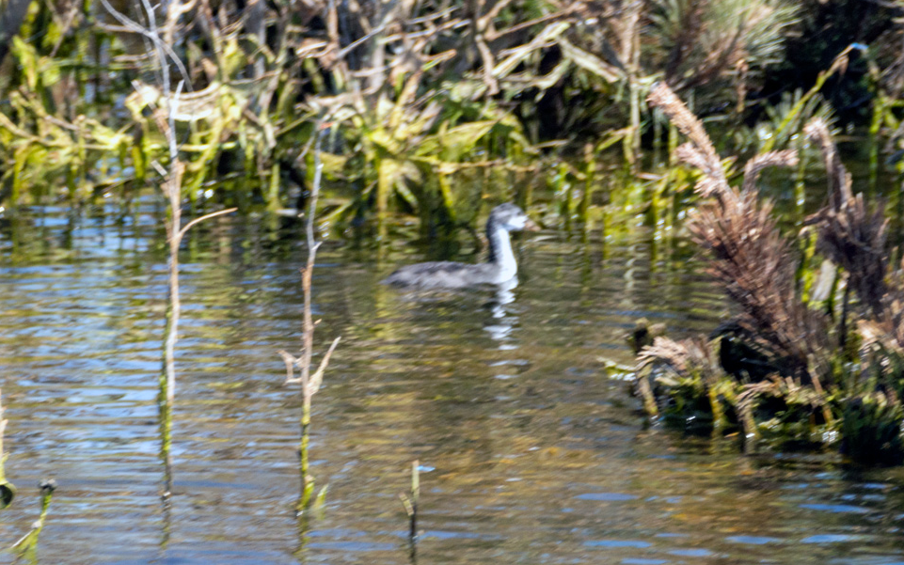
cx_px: 481
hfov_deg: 2.7
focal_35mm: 768
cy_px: 279
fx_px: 18924
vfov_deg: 1.7
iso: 560
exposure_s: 1/800
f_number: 6
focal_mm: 460
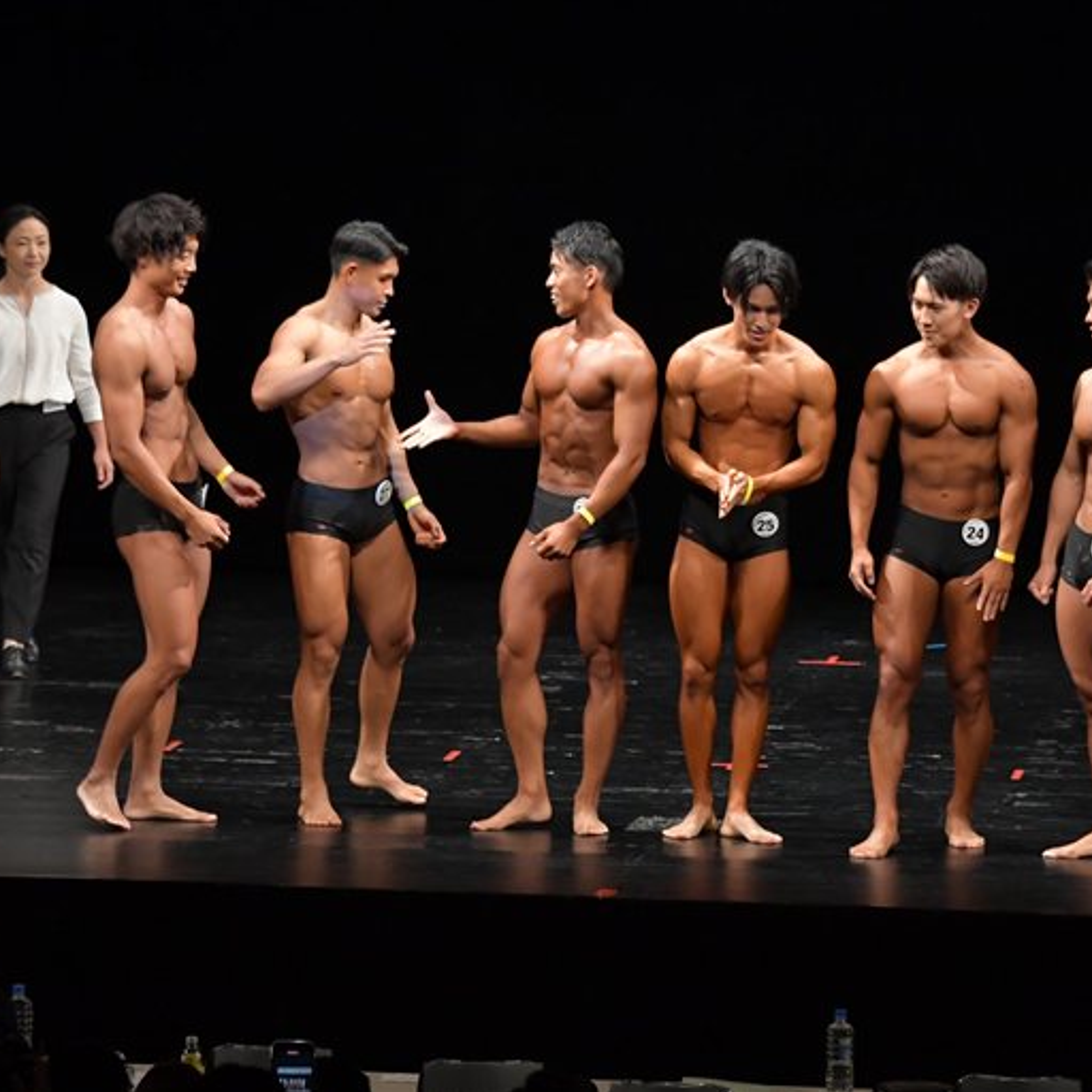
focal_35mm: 202
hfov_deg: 8.7
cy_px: 546
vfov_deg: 8.7
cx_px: 656
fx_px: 7209
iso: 3200
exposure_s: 1/400
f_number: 5.6
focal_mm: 105
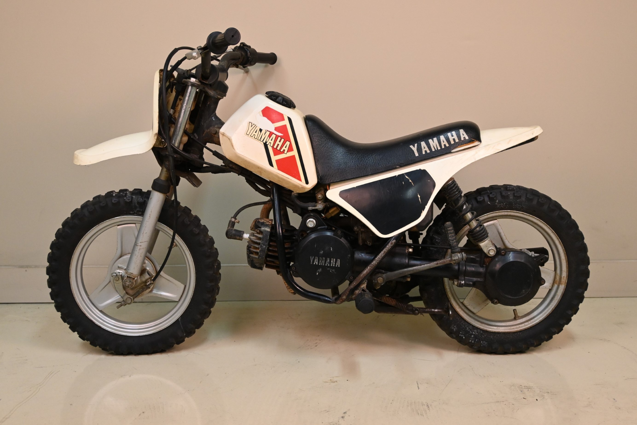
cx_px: 318
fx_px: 730
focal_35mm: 41
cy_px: 212
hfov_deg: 47.1
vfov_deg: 32.5
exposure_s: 1/125
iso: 1250
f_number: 4.5
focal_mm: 27.5
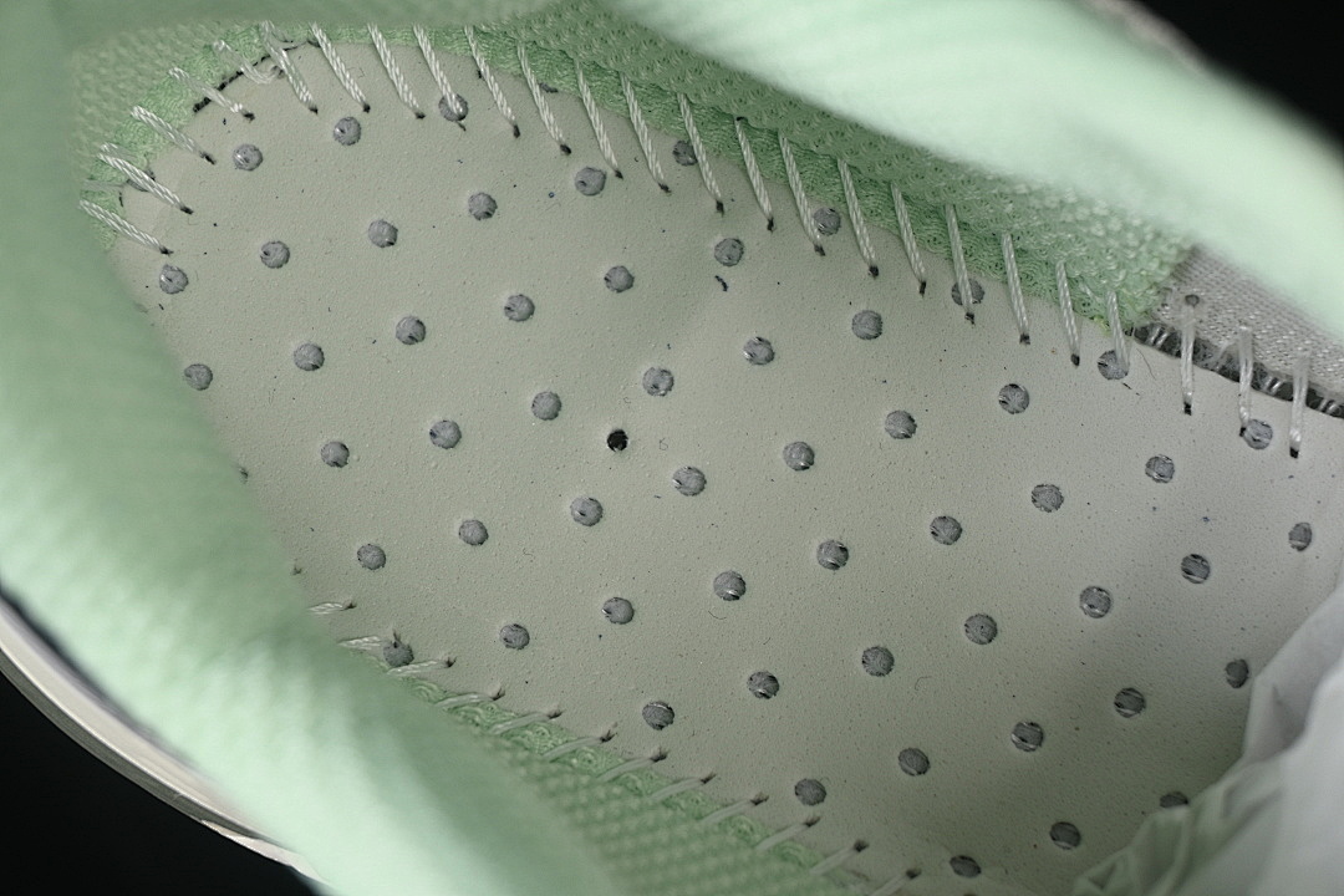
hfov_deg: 27.0
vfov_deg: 18.2
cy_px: 448
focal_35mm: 75
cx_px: 672
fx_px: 2800
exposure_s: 1/80
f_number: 6.3
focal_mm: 50
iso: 160
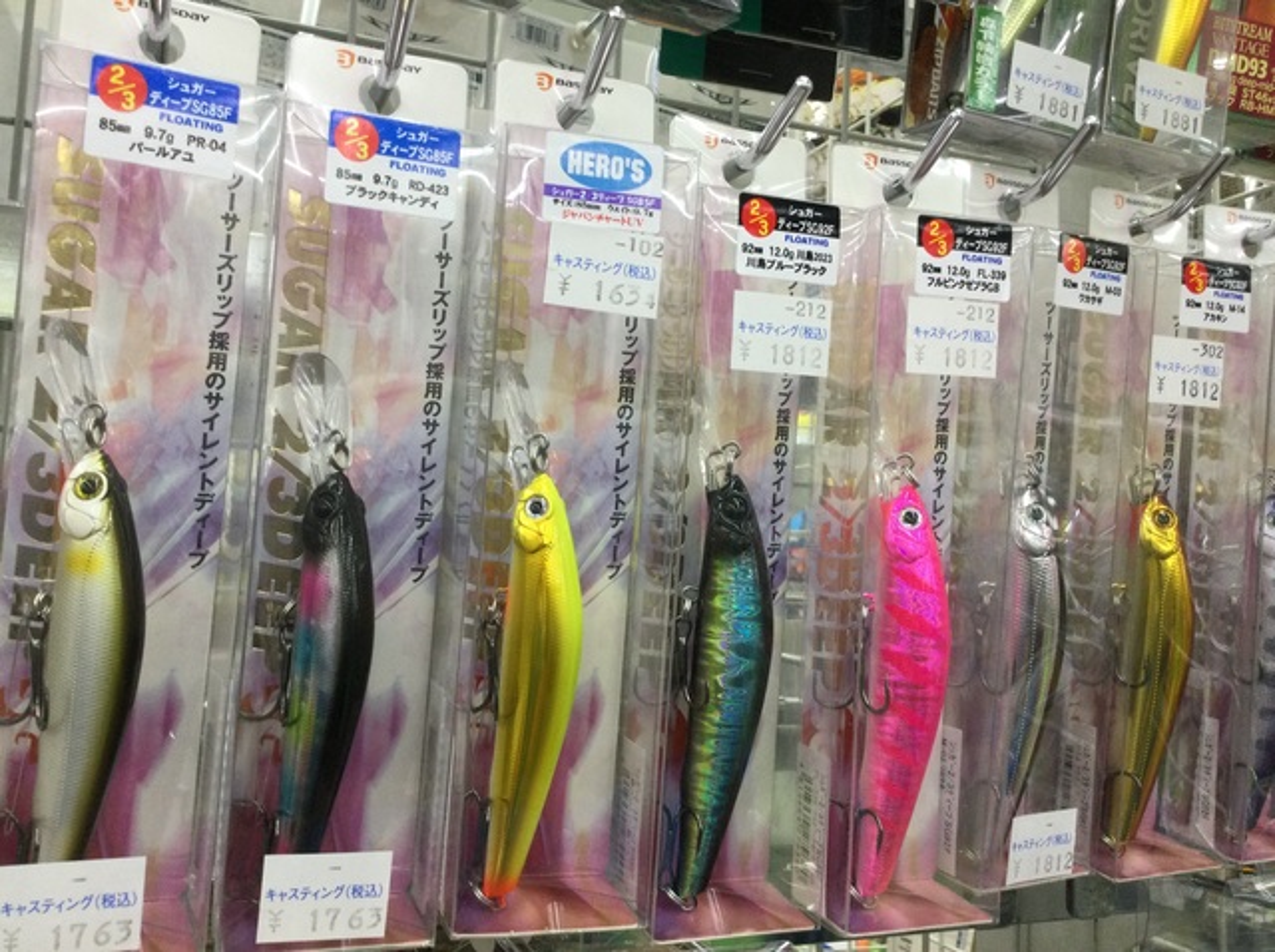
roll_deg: -2.4
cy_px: 476
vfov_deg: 45.3
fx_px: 1140
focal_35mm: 31
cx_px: 638
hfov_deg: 58.4
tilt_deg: +4.7
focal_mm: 3.3
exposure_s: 1/30
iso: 25
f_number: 2.4
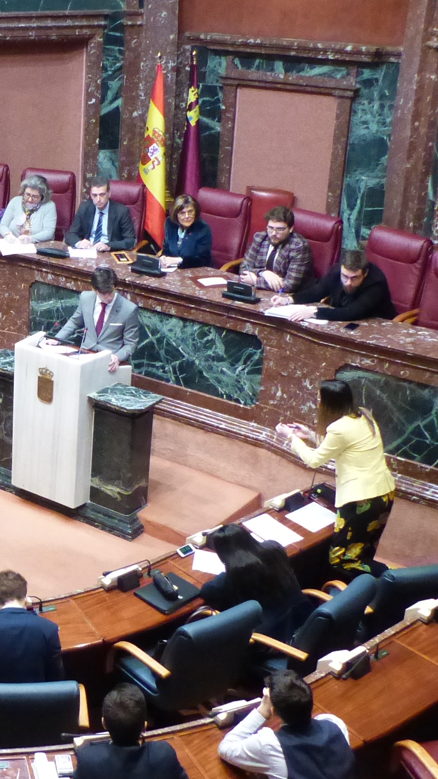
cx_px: -117
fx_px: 1177
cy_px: 372
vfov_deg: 36.6
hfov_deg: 19.6
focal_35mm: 57
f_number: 2.8
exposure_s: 1/30
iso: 800
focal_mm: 4.5
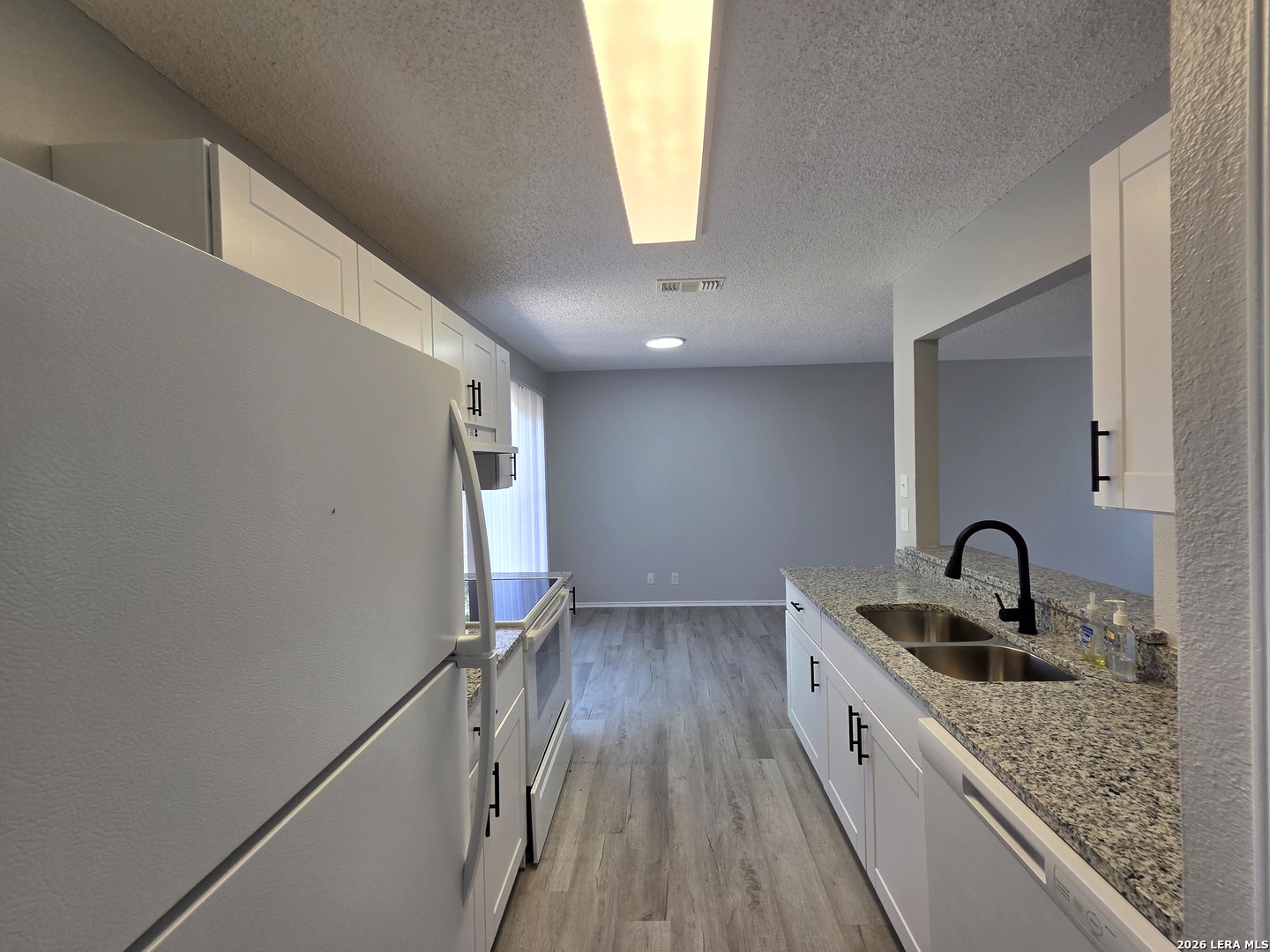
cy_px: 476
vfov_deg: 89.9
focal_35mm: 13
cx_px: 635
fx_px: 477
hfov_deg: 106.2
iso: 50
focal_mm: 2.2
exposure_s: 1/128
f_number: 2.2
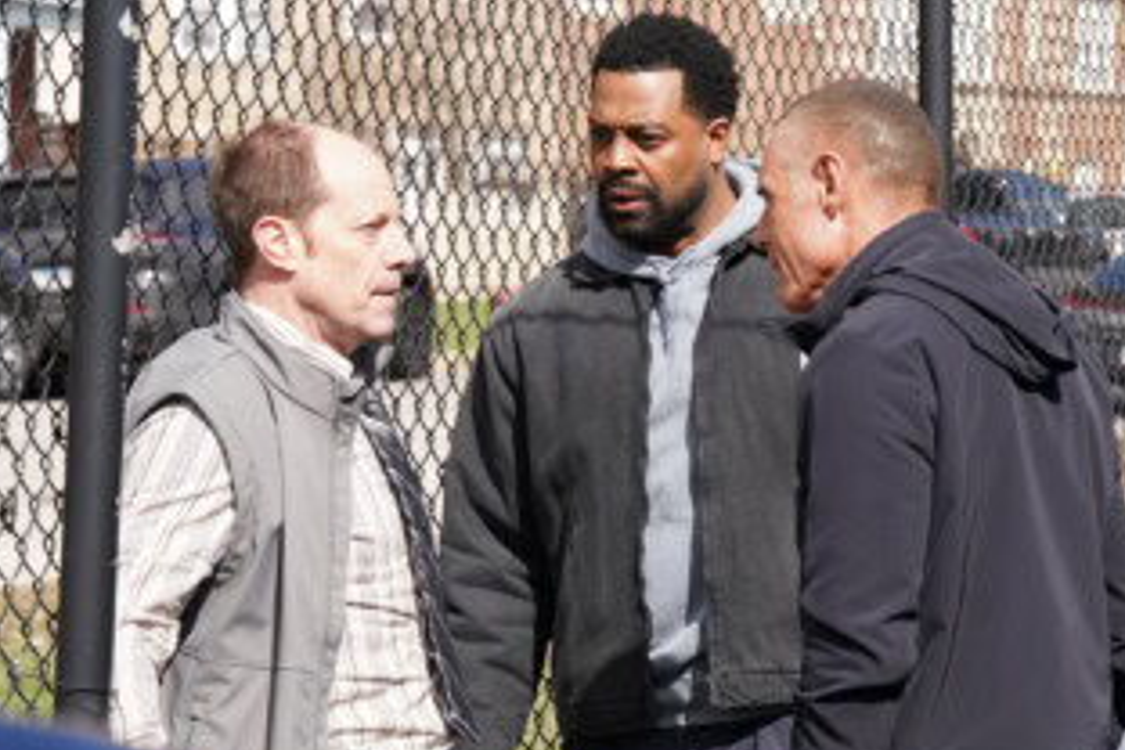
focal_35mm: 158
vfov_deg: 8.7
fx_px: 4937
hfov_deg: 13.0
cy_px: 516
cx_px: 804
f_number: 9
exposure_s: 1/400
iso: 250
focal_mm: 108
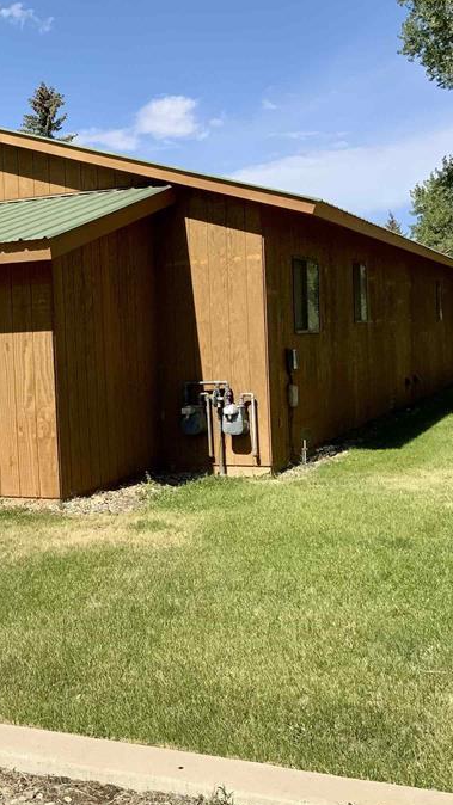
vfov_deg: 42.9
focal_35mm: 48
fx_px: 1025
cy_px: 380
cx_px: 51
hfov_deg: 24.3
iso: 20
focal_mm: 3
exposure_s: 1/2141
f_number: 1.8
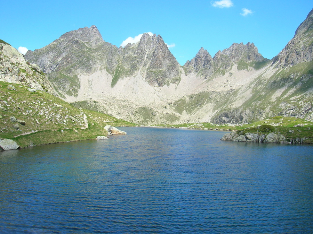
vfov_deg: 41.8
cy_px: 117
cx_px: 156
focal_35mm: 34
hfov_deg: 54.0
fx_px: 307
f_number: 4.9
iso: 50
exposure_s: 1/248
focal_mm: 5.7
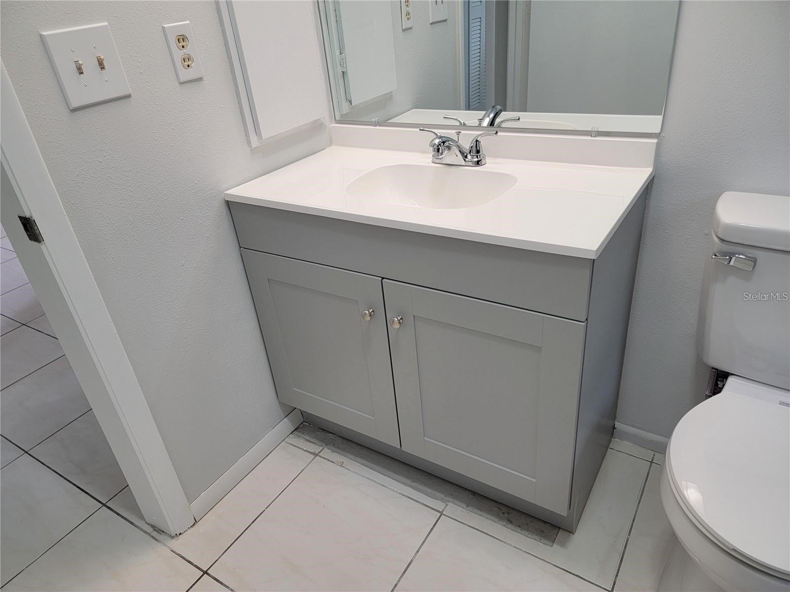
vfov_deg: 56.8
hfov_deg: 71.6
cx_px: 395
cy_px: 296
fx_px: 548
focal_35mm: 24
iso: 125
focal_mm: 6.7
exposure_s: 1/120
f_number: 1.8
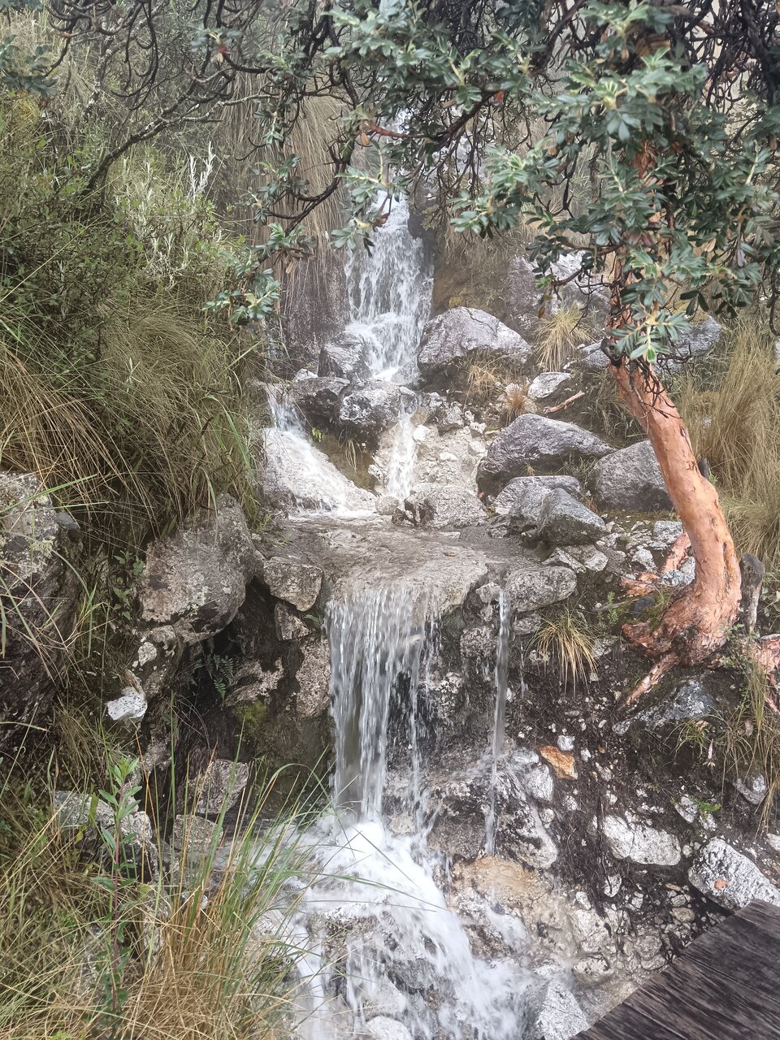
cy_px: 520
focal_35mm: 27
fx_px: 811
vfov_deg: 65.3
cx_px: 390
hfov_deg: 51.4
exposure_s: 1/100
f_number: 1.9
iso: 603
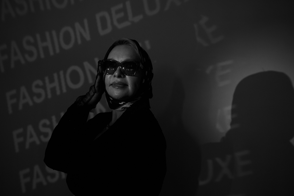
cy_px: 98
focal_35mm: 70
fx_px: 572
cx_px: 147
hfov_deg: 28.8
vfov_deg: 19.5
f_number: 2.8
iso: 800
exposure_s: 1/125
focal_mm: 70
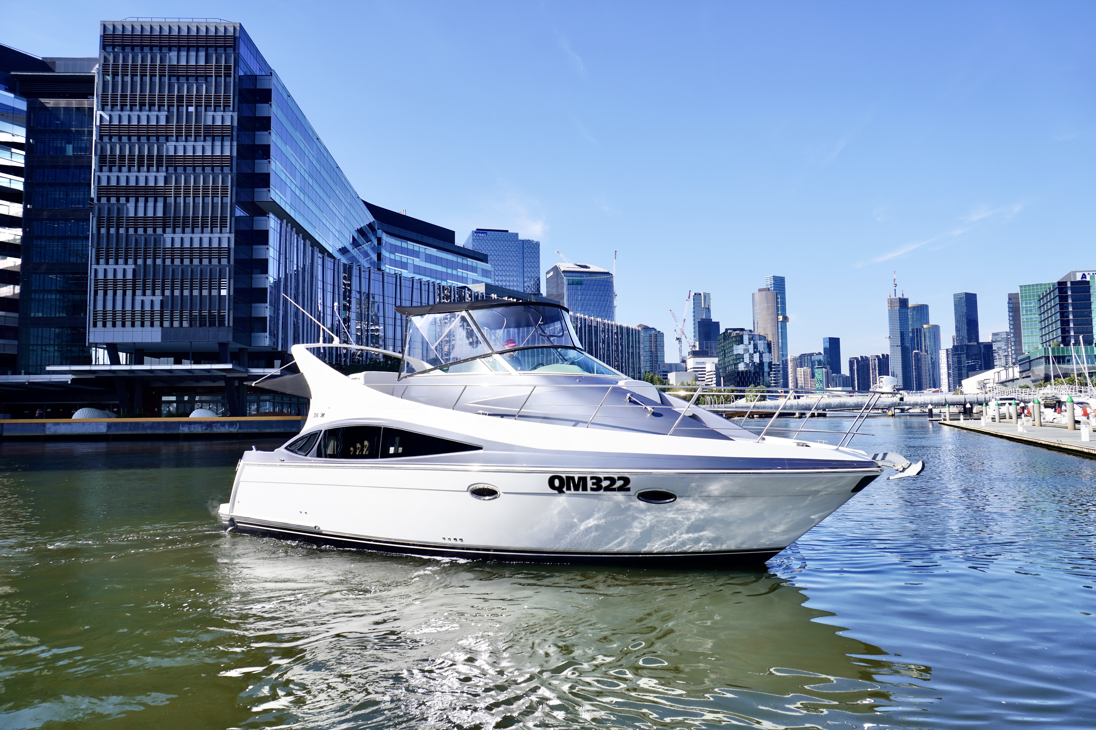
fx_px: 731
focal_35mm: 24
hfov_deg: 73.7
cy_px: 365
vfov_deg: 53.1
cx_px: 548
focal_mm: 16
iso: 100
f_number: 8
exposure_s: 1/200
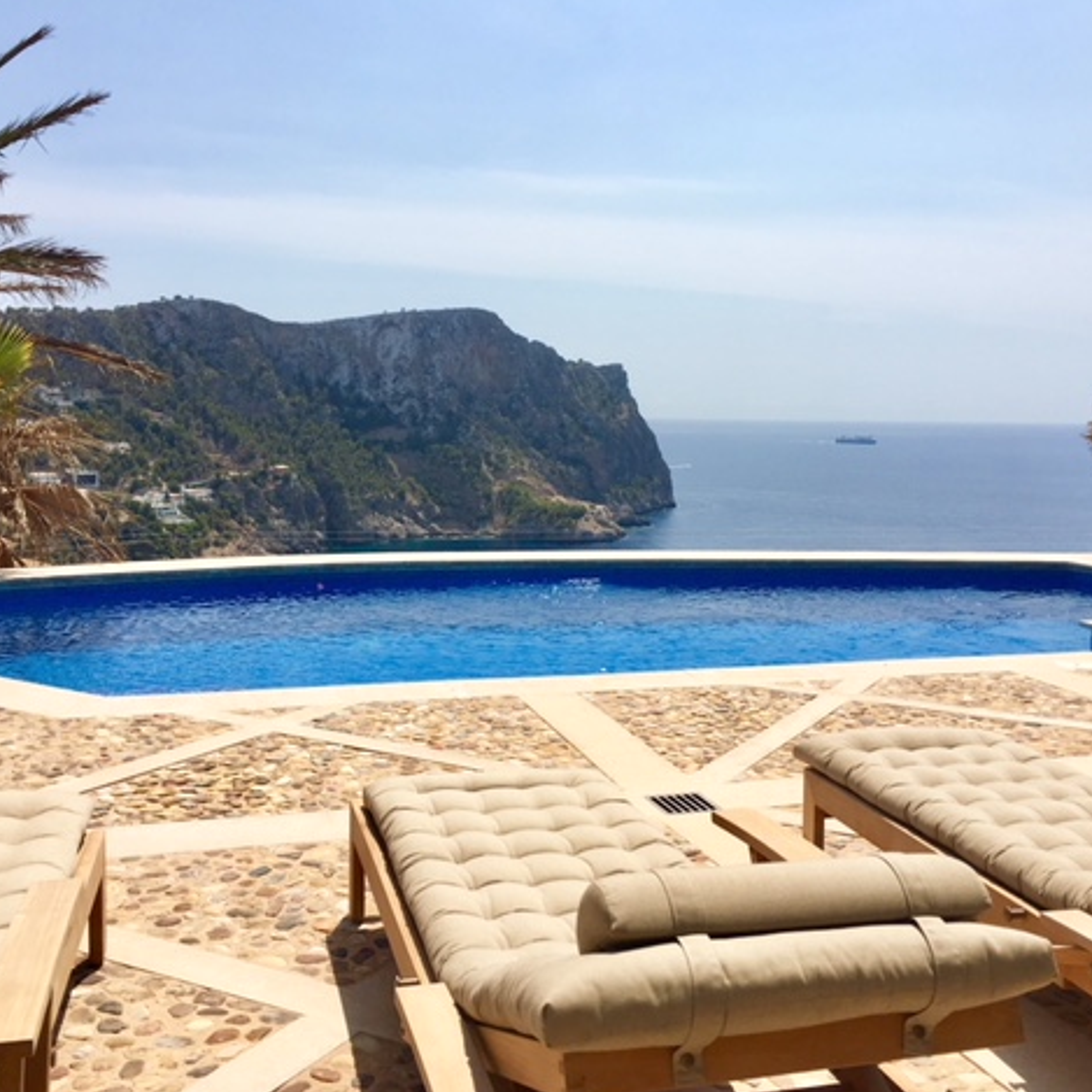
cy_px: 552
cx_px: 547
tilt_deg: -7.6
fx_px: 1249
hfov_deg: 47.2
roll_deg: -0.2
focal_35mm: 35
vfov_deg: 47.2
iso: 25
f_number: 2.2
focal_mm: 4.15
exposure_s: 1/3205
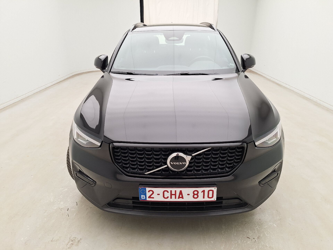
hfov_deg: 73.9
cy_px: 125
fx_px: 221
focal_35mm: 23
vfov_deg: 58.9
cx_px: 166
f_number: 1.8
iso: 64
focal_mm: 5.54
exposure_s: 1/100
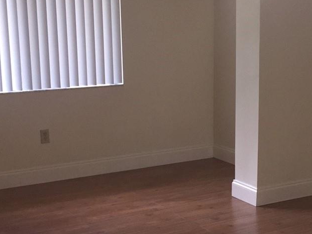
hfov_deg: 26.0
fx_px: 667
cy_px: 142
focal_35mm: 74
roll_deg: +0.0
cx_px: 229
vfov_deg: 19.9
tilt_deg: -11.8
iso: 64
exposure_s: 1/30
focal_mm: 4.15
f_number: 2.2
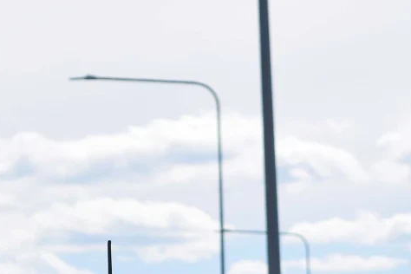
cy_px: 547
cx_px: 188
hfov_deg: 6.8
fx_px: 3470
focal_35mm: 304
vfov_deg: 4.5
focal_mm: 50
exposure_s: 1/640
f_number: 3.5
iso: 100
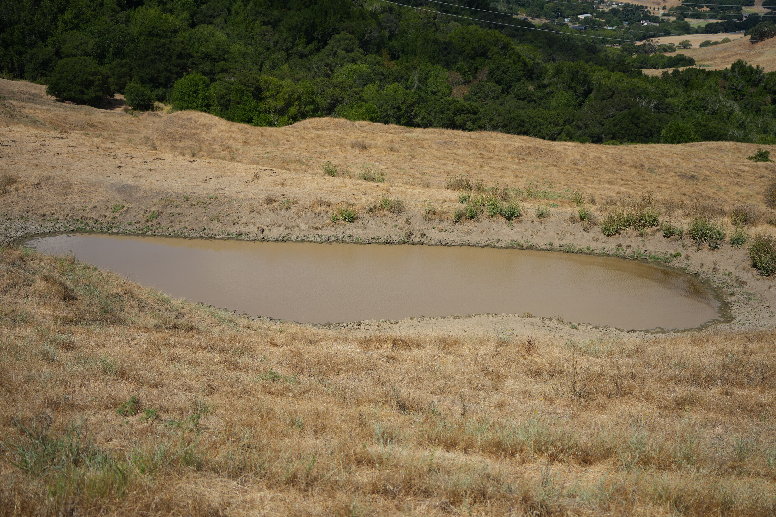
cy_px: 258
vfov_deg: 27.0
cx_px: 388
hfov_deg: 39.6
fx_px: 1078
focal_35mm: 50
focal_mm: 50
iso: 160
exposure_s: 1/1600
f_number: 4.5
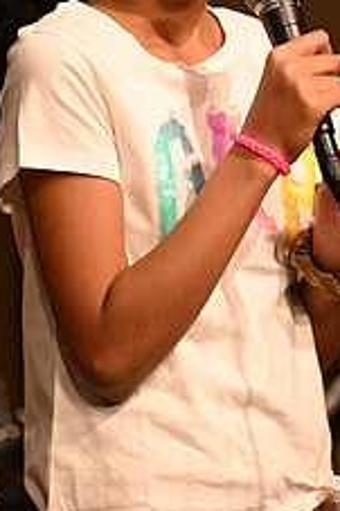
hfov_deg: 2.7
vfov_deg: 4.0
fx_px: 7250
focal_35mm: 511
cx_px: 172
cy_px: 59
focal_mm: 200
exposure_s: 1/400
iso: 1250
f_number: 2.8
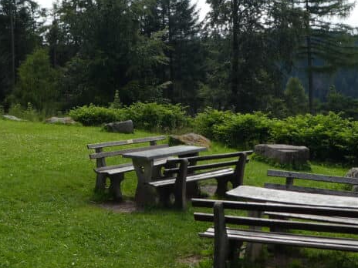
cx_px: 218
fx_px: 548
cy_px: 78
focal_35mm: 53
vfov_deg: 27.3
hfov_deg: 36.0
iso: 80
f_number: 3.3
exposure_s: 1/640
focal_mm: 4.3
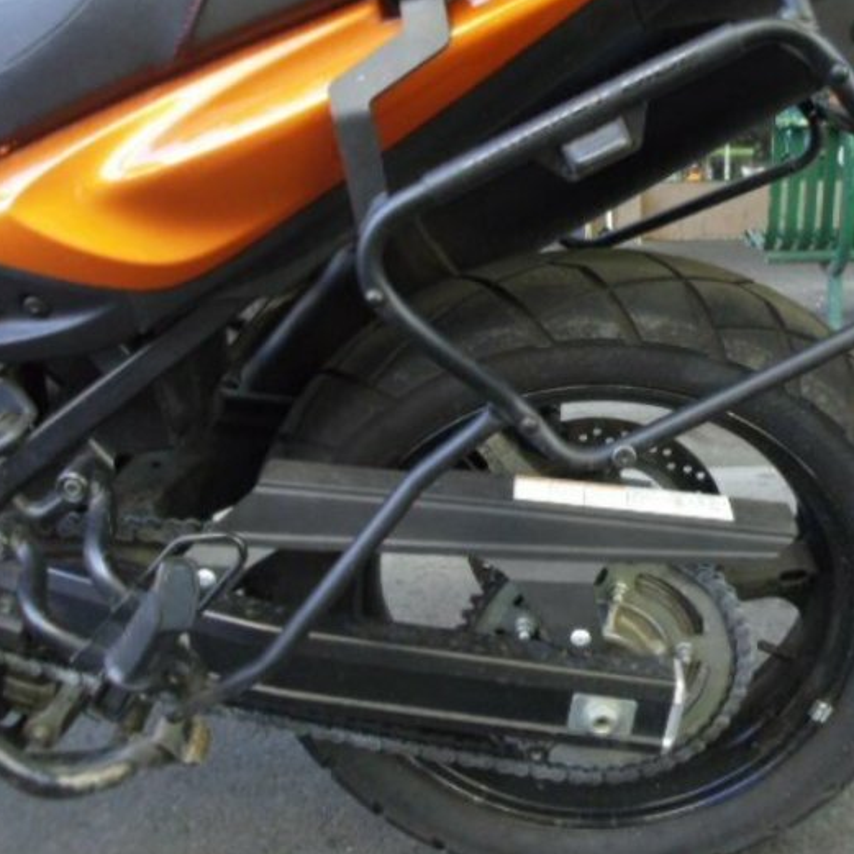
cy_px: 380
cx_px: 593
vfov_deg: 43.8
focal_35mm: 38
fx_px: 1061
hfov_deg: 43.0
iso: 250
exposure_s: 1/45
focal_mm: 5.1
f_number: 3.9
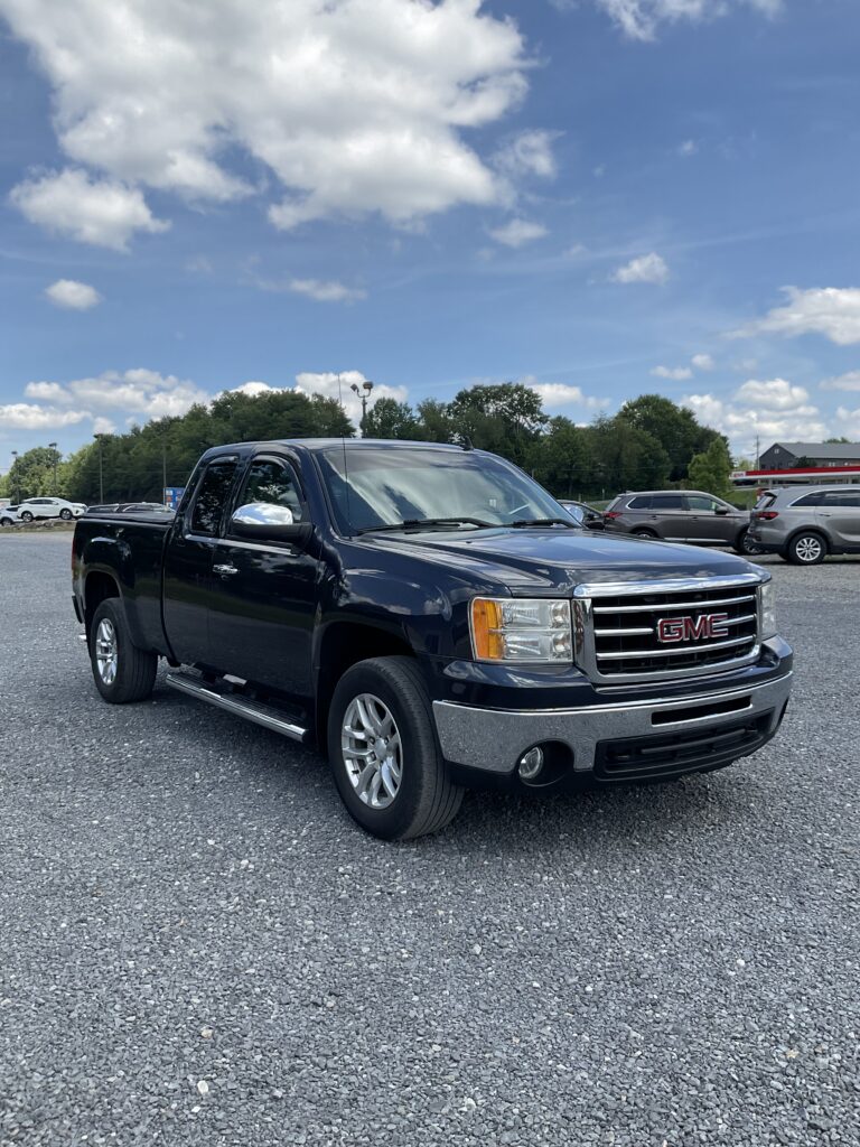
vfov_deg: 61.7
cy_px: 574
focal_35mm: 29
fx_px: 961
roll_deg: +0.0
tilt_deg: -3.4
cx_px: 430
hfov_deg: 48.2
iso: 16
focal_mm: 3
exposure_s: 1/1490
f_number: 1.8
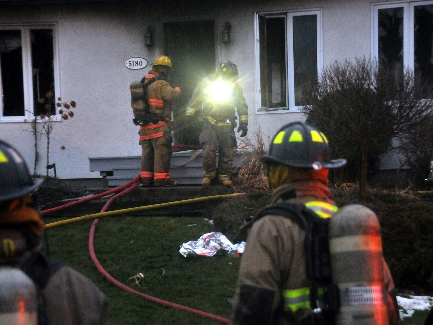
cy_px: 163
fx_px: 1533
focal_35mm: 123
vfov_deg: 12.1
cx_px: 222
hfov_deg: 16.1
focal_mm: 75
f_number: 5
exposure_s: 1/80
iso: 1600
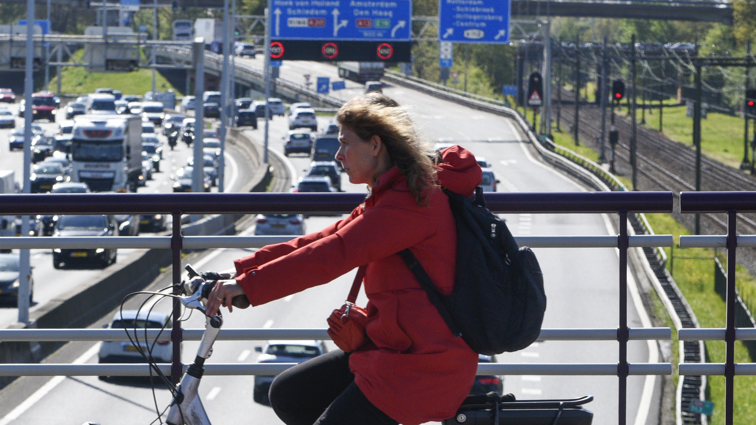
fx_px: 4570
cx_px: 109
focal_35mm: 228
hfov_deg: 9.4
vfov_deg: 5.3
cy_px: 337
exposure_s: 1/1600
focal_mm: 112
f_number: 9
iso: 800
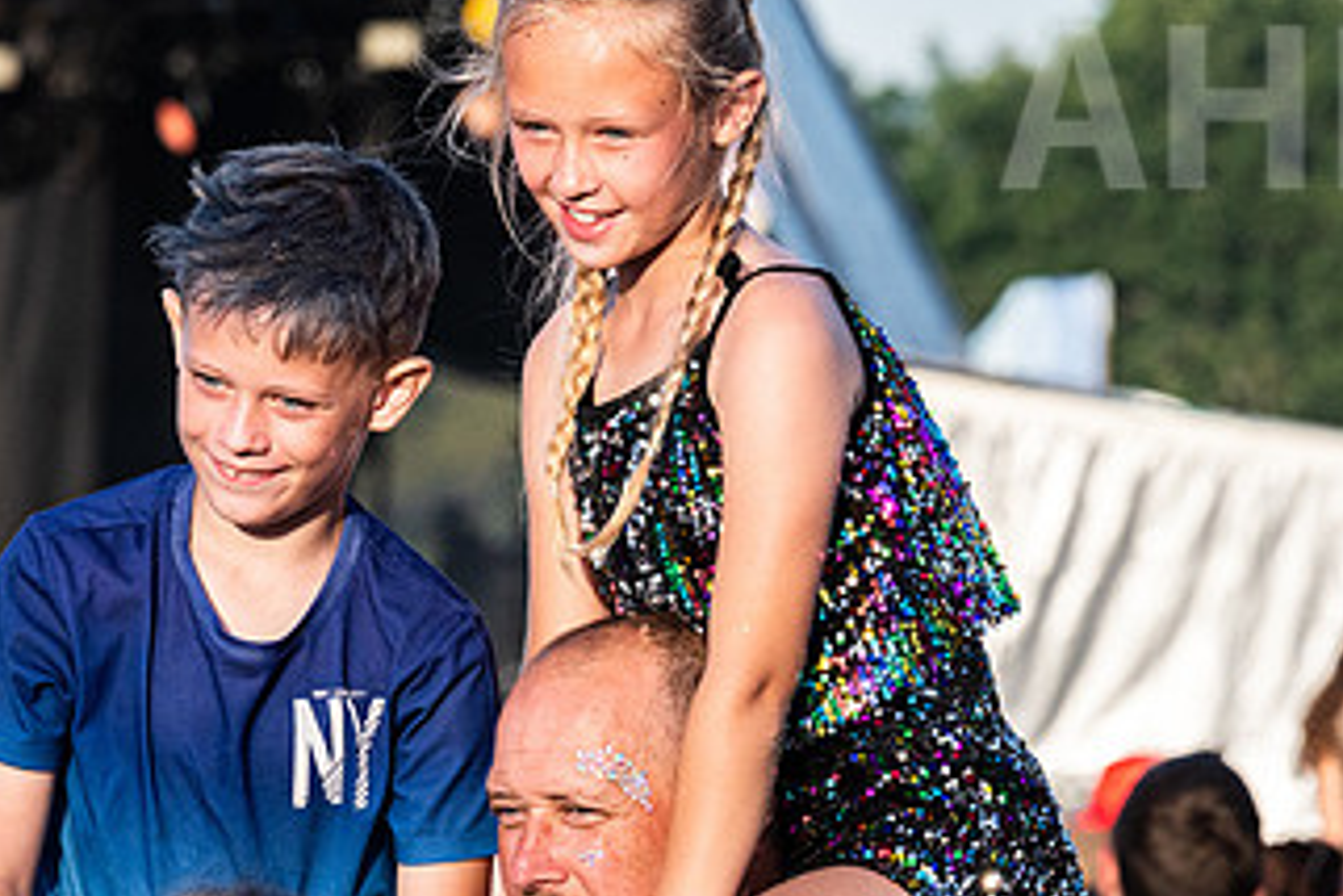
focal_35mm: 451
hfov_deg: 4.6
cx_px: 607
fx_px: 16823
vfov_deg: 3.0
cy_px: 487
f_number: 8
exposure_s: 1/1000
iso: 640
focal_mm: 200
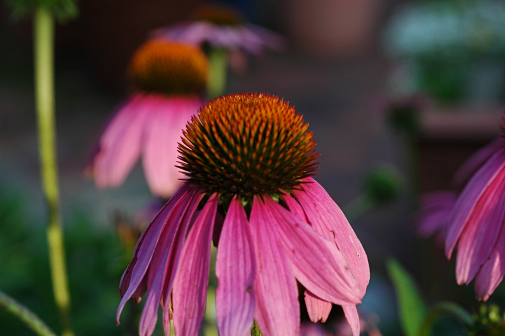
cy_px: 168
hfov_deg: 22.6
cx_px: 252
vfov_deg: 15.2
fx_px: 1261
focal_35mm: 90
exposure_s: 1/125
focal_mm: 60
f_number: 6.3
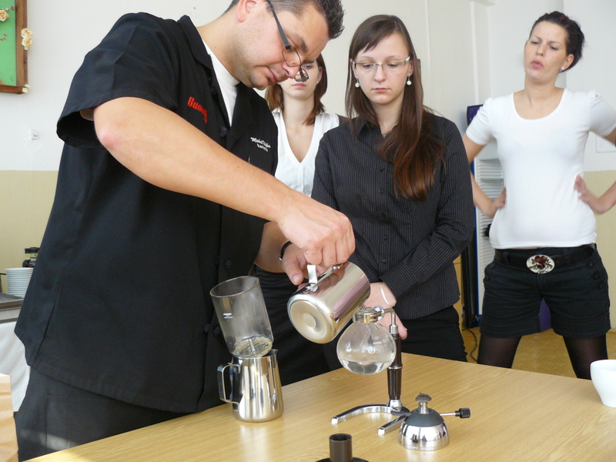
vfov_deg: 39.7
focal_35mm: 36
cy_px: 231
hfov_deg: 51.4
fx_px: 641
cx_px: 308
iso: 200
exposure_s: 1/20
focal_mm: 6
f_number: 2.8
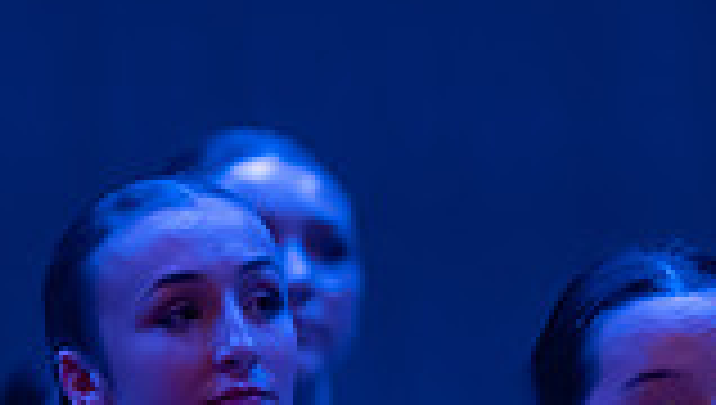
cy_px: 668
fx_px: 13405
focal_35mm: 705
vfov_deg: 1.7
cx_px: 793
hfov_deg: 3.1
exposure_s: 1/125
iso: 4000
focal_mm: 185
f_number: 2.8
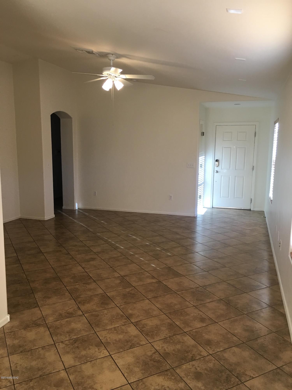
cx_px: 146
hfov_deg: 48.2
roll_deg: -1.2
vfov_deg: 61.7
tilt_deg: -5.4
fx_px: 326
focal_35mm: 29
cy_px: 195
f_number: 2.2
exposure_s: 1/30
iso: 40
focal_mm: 4.15
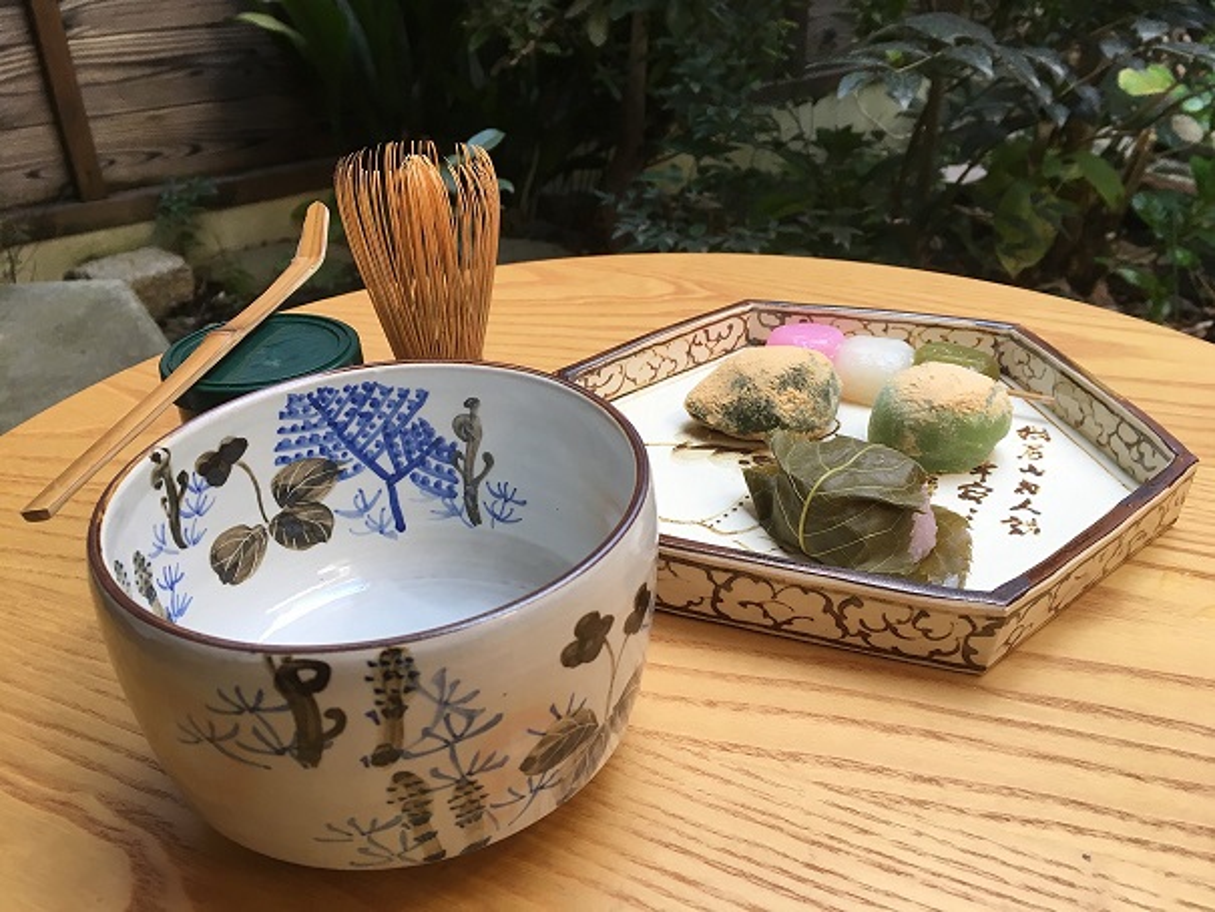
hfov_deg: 61.6
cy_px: 456
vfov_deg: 48.2
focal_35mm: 29
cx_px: 608
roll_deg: +0.5
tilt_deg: -31.6
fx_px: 1018
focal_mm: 4.15
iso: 25
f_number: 2.2
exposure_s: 1/40
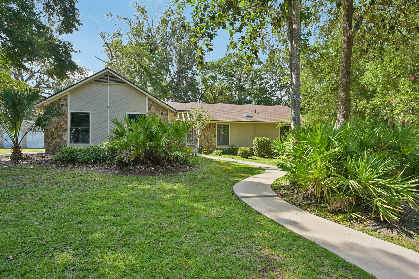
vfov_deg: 58.3
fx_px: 250
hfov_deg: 79.9
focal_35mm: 22
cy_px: 140
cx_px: 210
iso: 100
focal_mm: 21.5
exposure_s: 1/45
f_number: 8
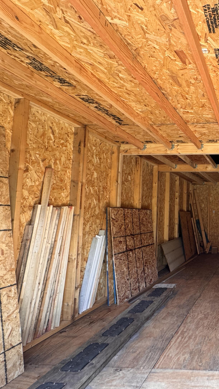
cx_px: 243
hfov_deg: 42.0
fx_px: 217
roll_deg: +0.3
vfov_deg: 83.8
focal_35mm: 21
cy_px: 197
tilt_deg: +4.5
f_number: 2.2
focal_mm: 2.22
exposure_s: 1/99
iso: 125
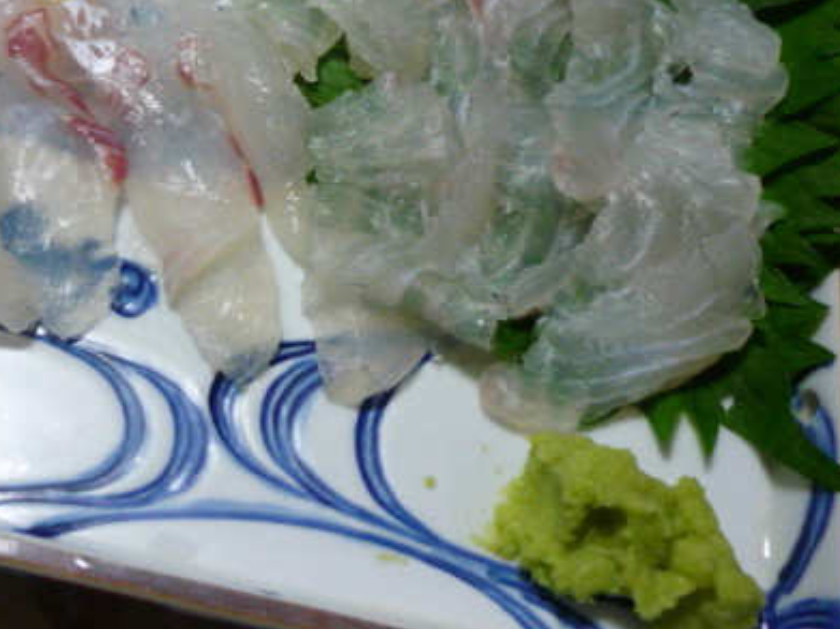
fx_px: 1310
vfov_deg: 26.7
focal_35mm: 54
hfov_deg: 35.1
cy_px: 165
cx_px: 266
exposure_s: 1/30
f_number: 2.8
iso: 250
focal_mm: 5.5
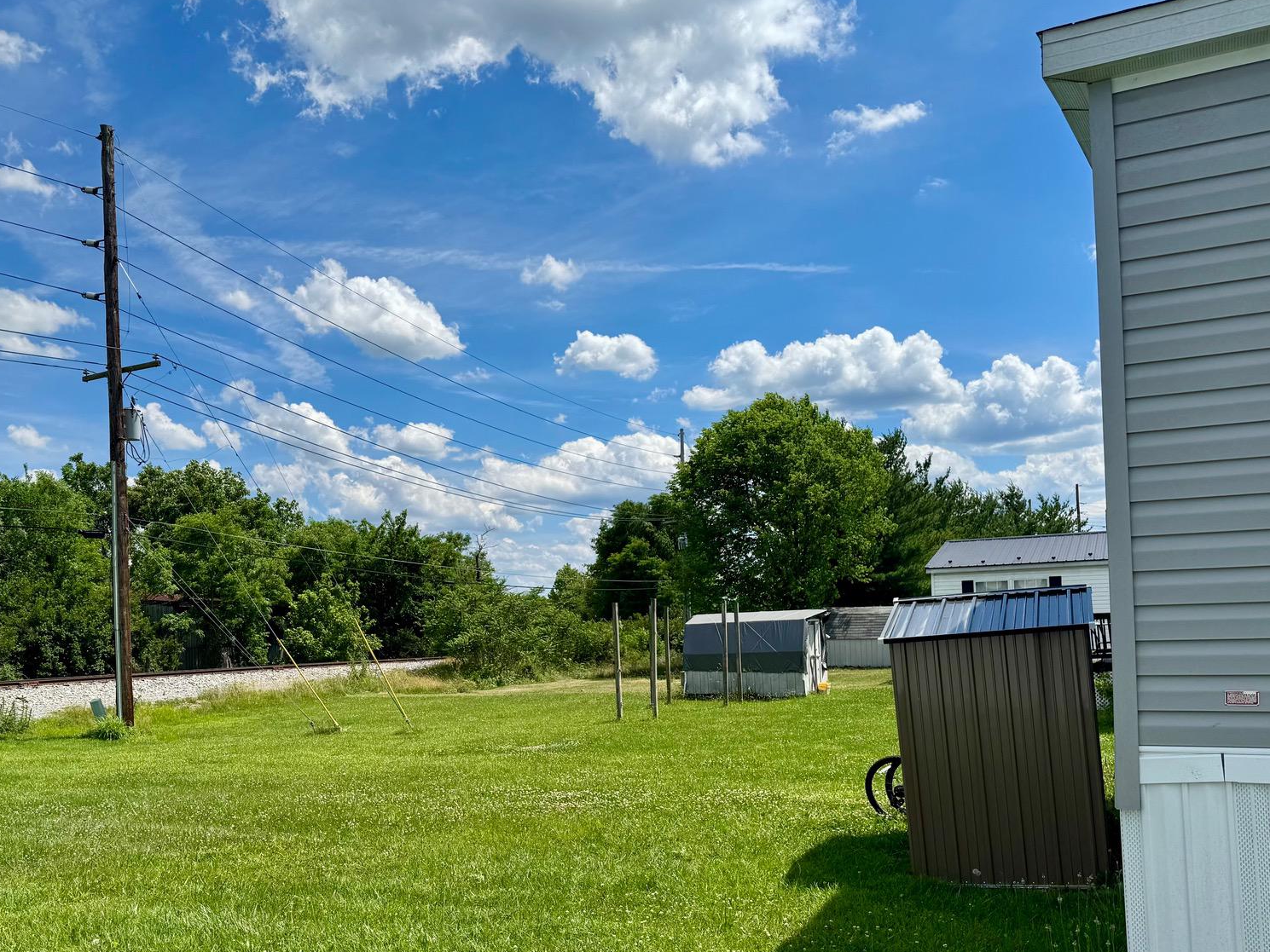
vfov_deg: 42.5
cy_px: 609
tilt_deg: +1.1
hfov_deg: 54.9
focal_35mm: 33
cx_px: 496
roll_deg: +1.6
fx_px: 1211
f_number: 1.78
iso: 80
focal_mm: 6.76
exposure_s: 1/7092
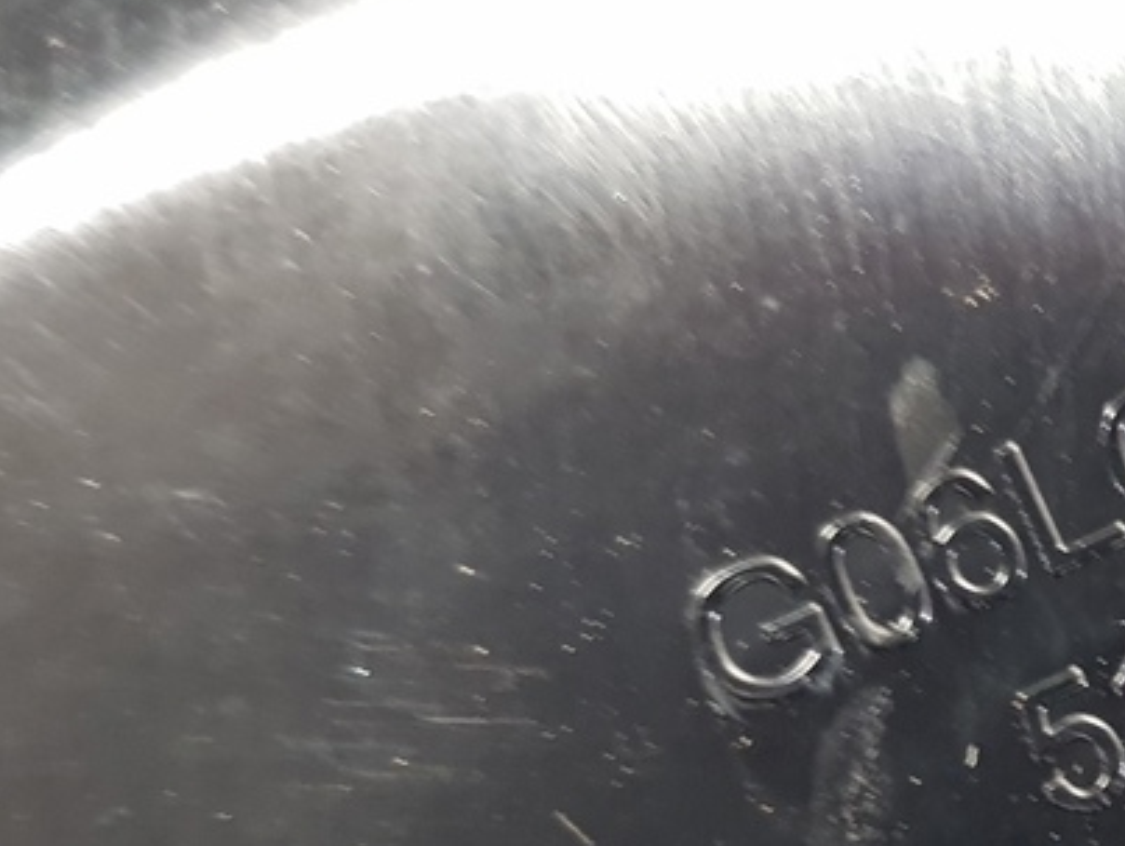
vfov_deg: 21.6
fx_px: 2147
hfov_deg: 26.6
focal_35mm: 66
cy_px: 832
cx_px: 1284
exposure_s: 1/17
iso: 200
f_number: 1.7
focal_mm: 4.2
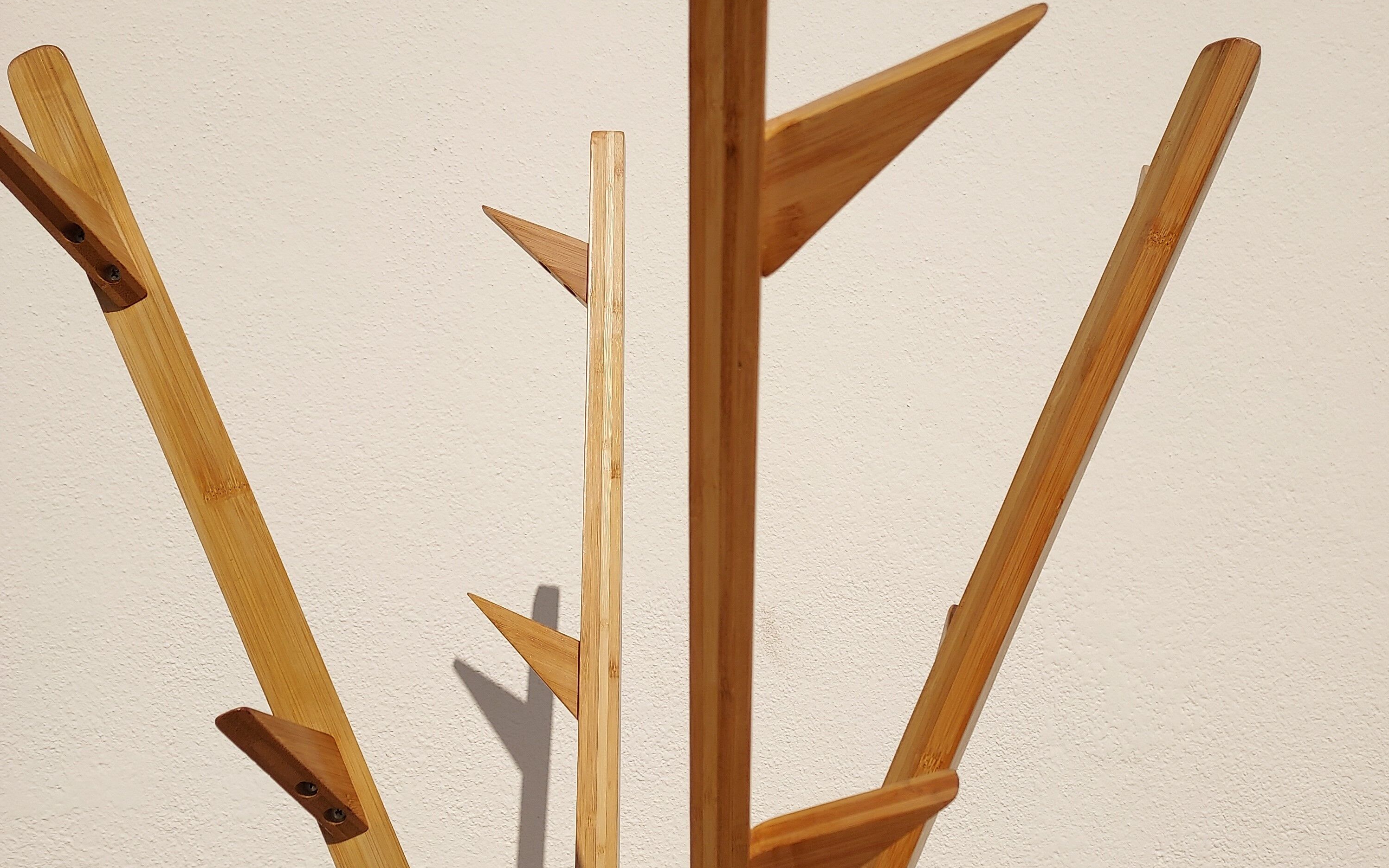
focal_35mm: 34
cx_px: 696
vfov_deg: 37.1
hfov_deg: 56.7
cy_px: 351
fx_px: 1287
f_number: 1.8
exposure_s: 1/3050
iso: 40
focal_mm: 4.6
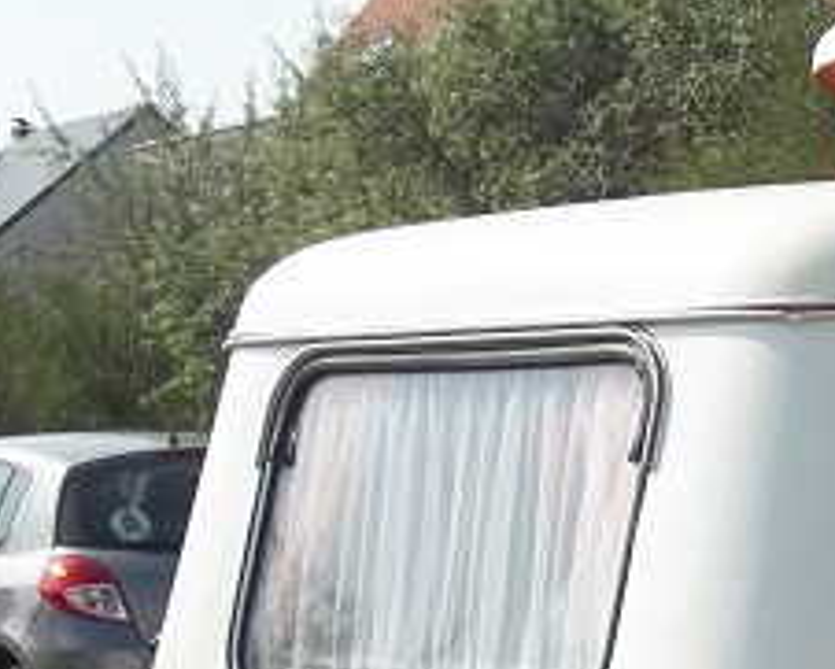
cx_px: 1070
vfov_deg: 15.6
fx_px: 2349
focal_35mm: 95
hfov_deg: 18.8
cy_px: 822
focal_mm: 5.7
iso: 80
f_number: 8.8
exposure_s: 1/160
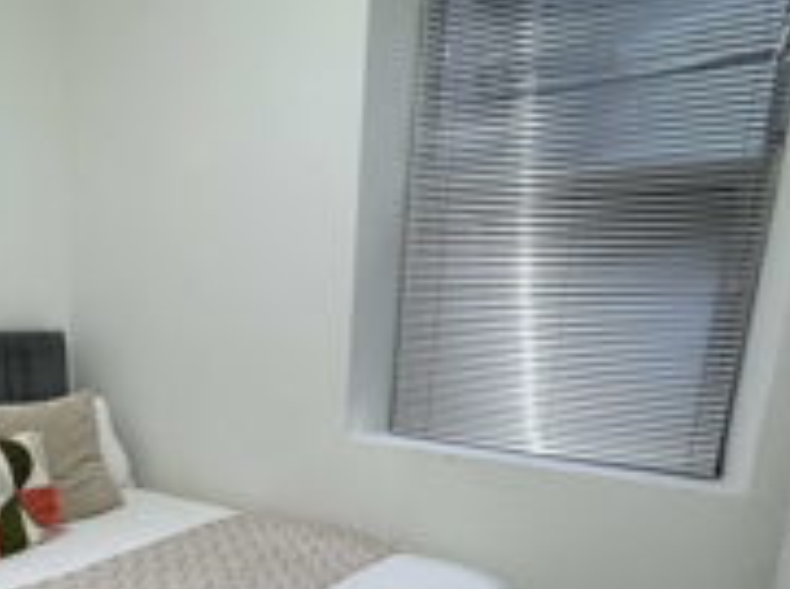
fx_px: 706
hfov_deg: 57.6
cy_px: 480
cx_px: 288
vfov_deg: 43.0
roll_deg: -1.4
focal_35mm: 31
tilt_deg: -14.4
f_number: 2.2
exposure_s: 1/100
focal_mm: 2.22
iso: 200
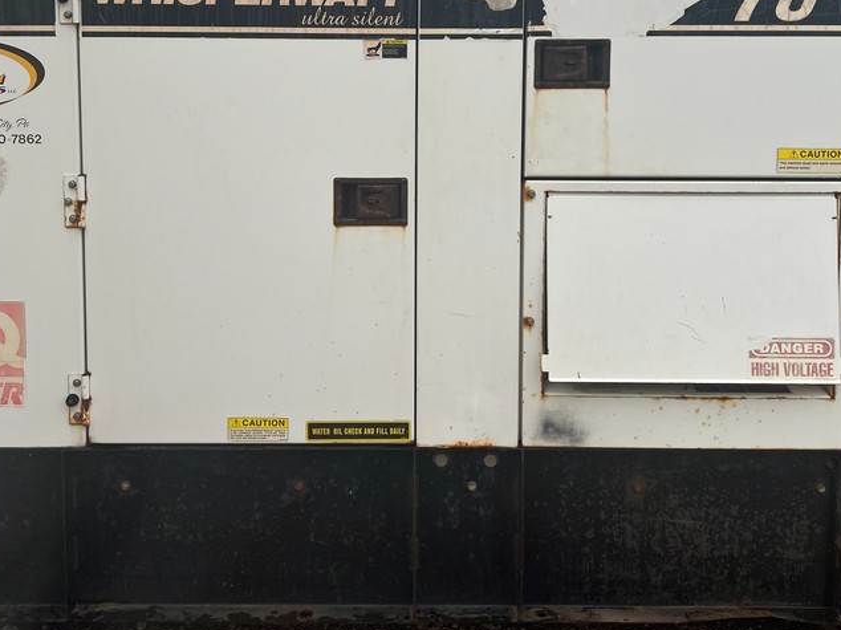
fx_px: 1020
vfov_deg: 33.8
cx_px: 390
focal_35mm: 42
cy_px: 180
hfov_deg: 44.8
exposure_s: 1/2571
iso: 50
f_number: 1.5
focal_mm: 5.7
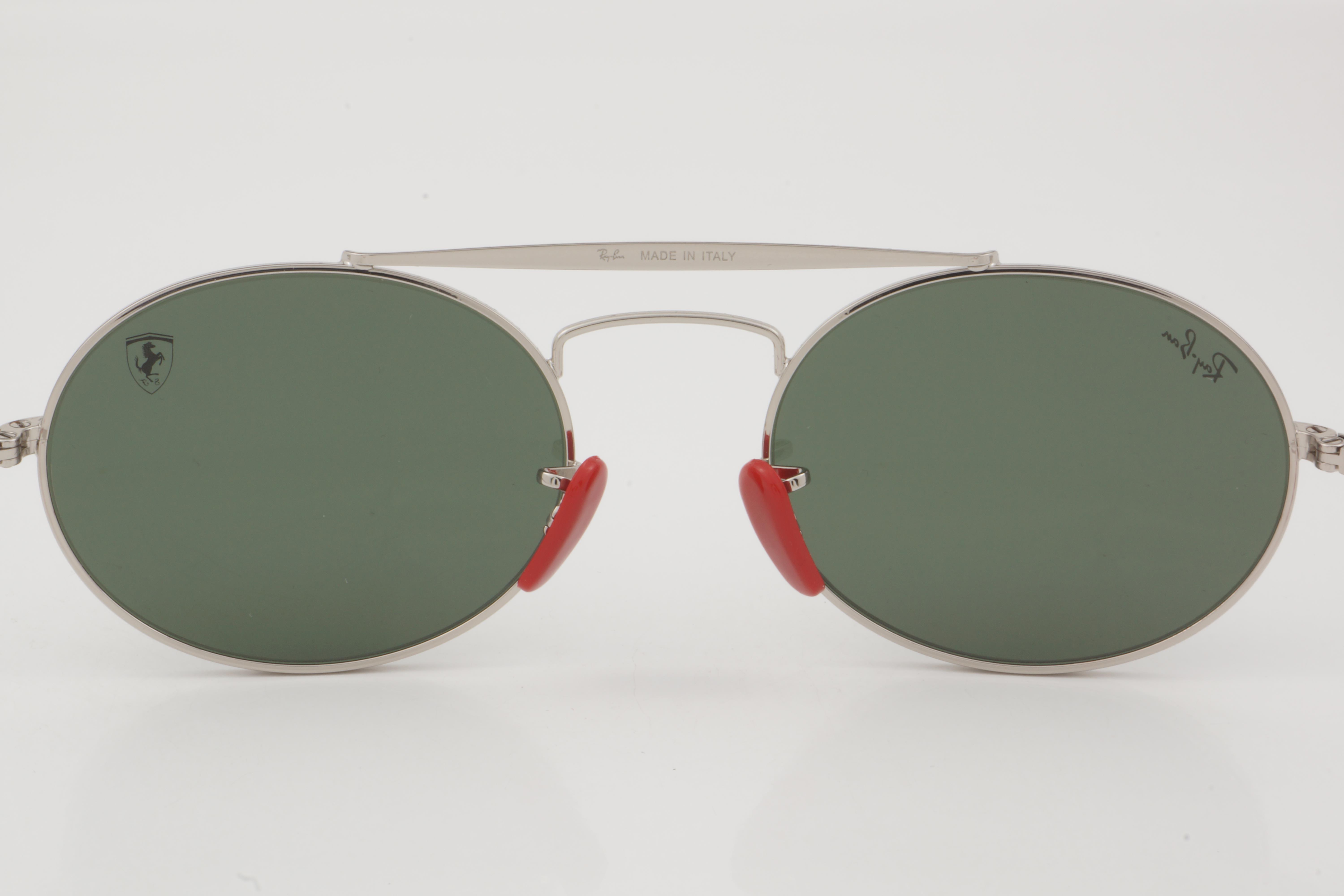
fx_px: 3080
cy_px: 448
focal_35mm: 82
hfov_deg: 24.6
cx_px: 672
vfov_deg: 16.6
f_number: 32
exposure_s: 1/3
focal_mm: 55
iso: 100
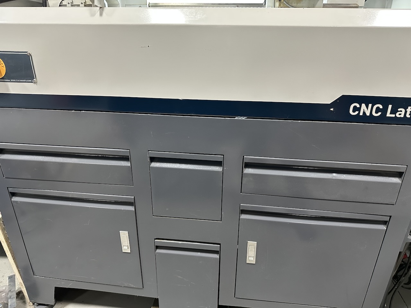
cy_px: 154
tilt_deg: -24.2
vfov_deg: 56.8
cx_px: 206
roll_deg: -0.9
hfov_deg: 71.6
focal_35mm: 24
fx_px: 285
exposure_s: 1/60
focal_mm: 6.86
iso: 320
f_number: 1.78
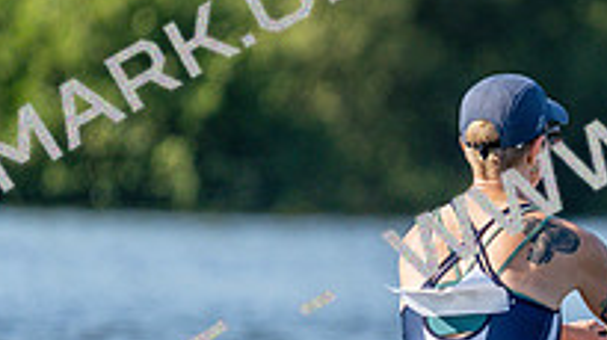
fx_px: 22100
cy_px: 288
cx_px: 749
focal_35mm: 1374
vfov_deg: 0.9
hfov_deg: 1.6
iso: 400
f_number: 6.3
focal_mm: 463
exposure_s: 1/1600
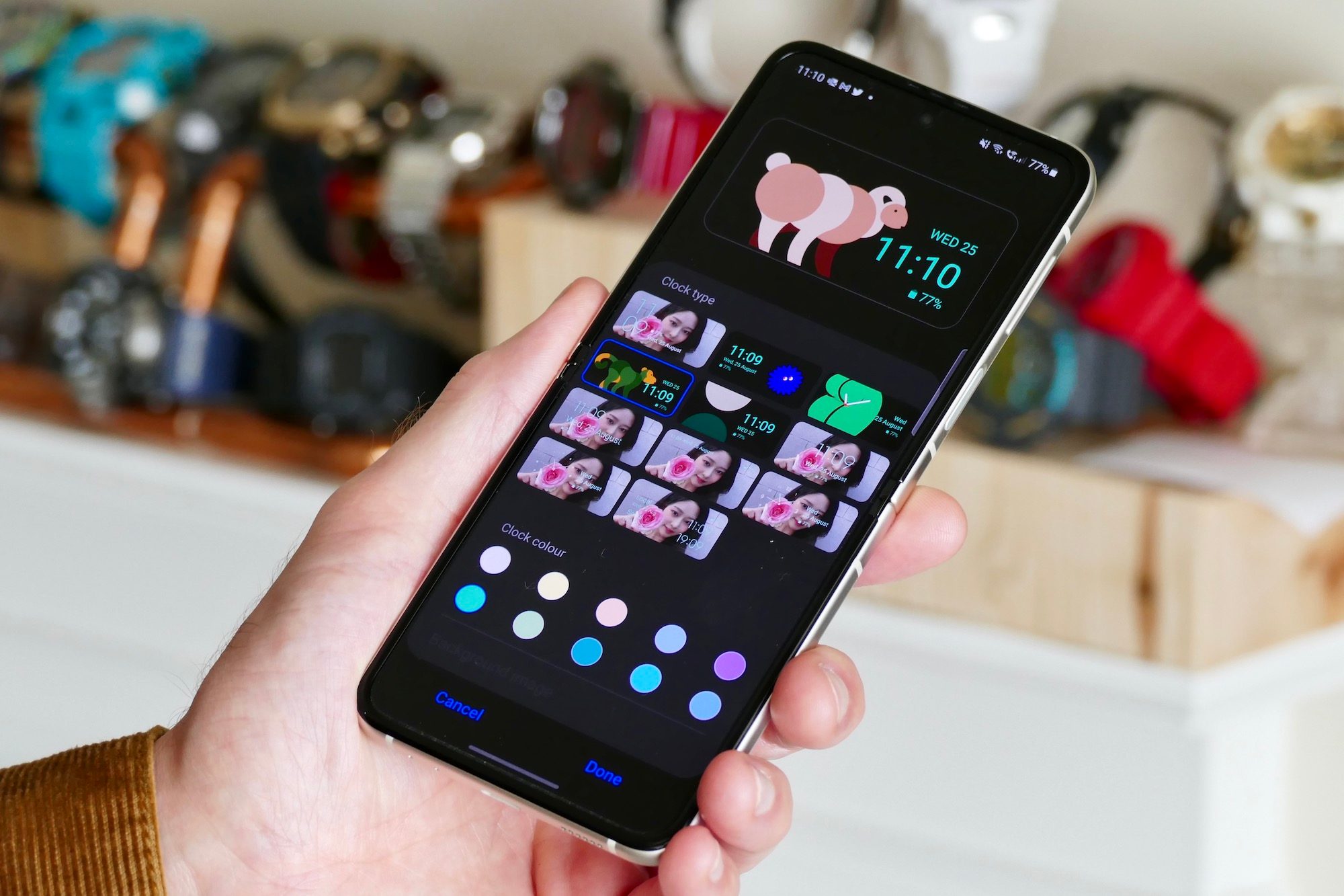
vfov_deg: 8.6
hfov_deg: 12.8
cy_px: 448
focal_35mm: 160
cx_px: 672
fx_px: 5972
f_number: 4.5
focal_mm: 58.01
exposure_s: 1/100
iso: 640
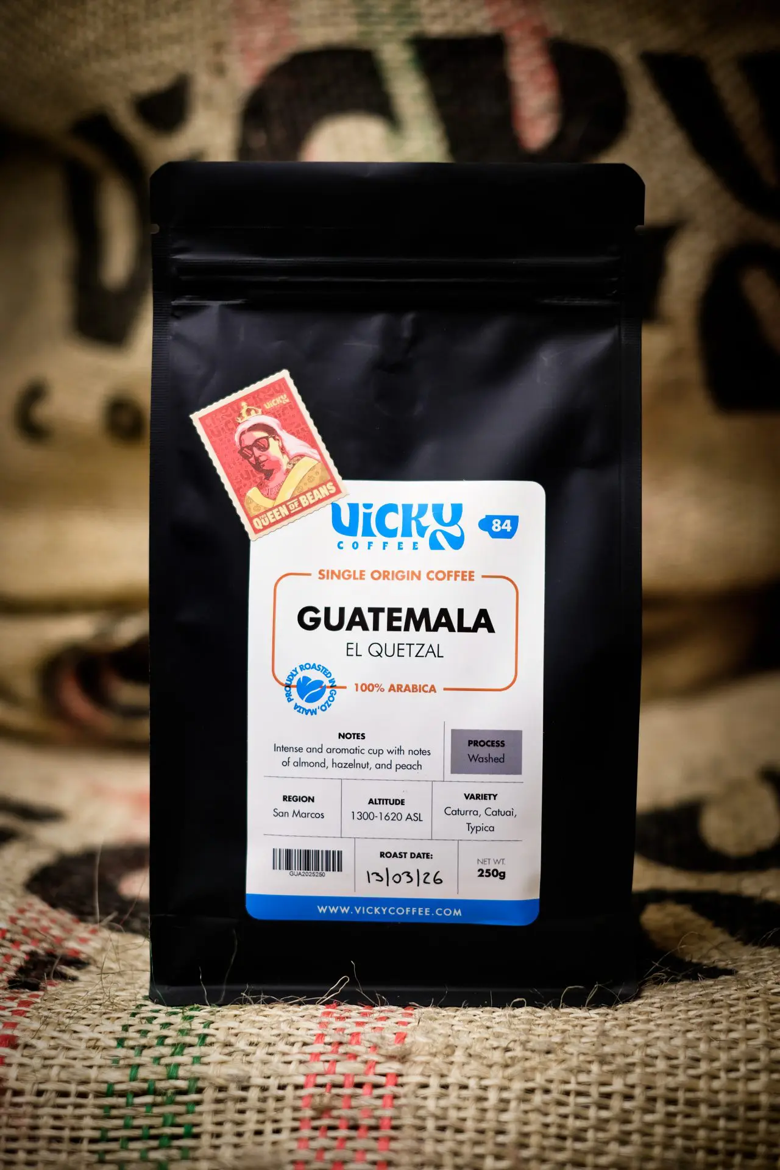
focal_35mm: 53
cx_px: 390
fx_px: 1722
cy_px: 585
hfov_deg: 25.5
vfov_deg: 37.5
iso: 200
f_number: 1.8
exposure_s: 1/210
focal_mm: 35
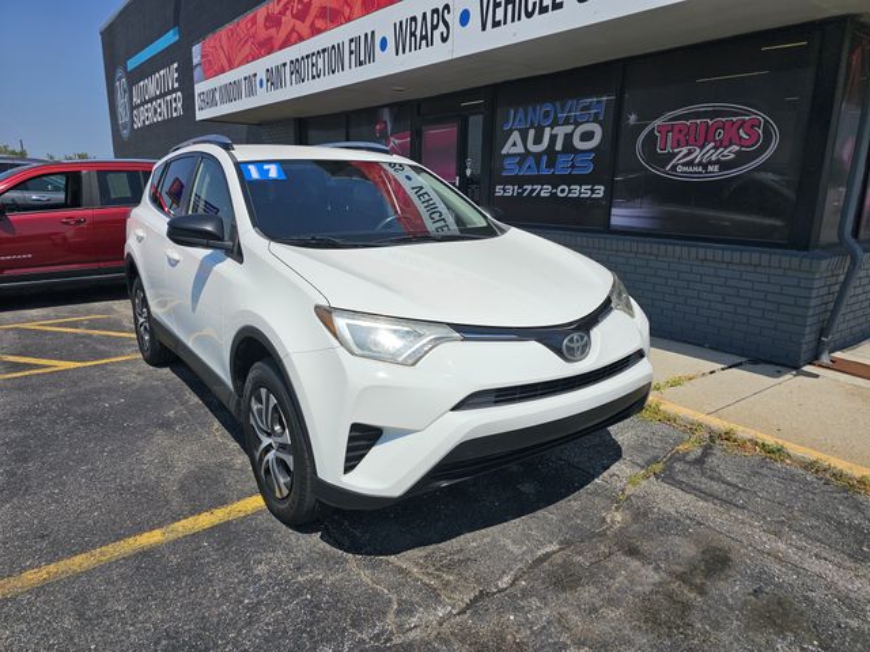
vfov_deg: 58.9
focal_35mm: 23
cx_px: 435
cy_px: 326
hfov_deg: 73.9
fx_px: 578
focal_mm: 6.3
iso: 10
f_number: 1.7
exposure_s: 1/1681
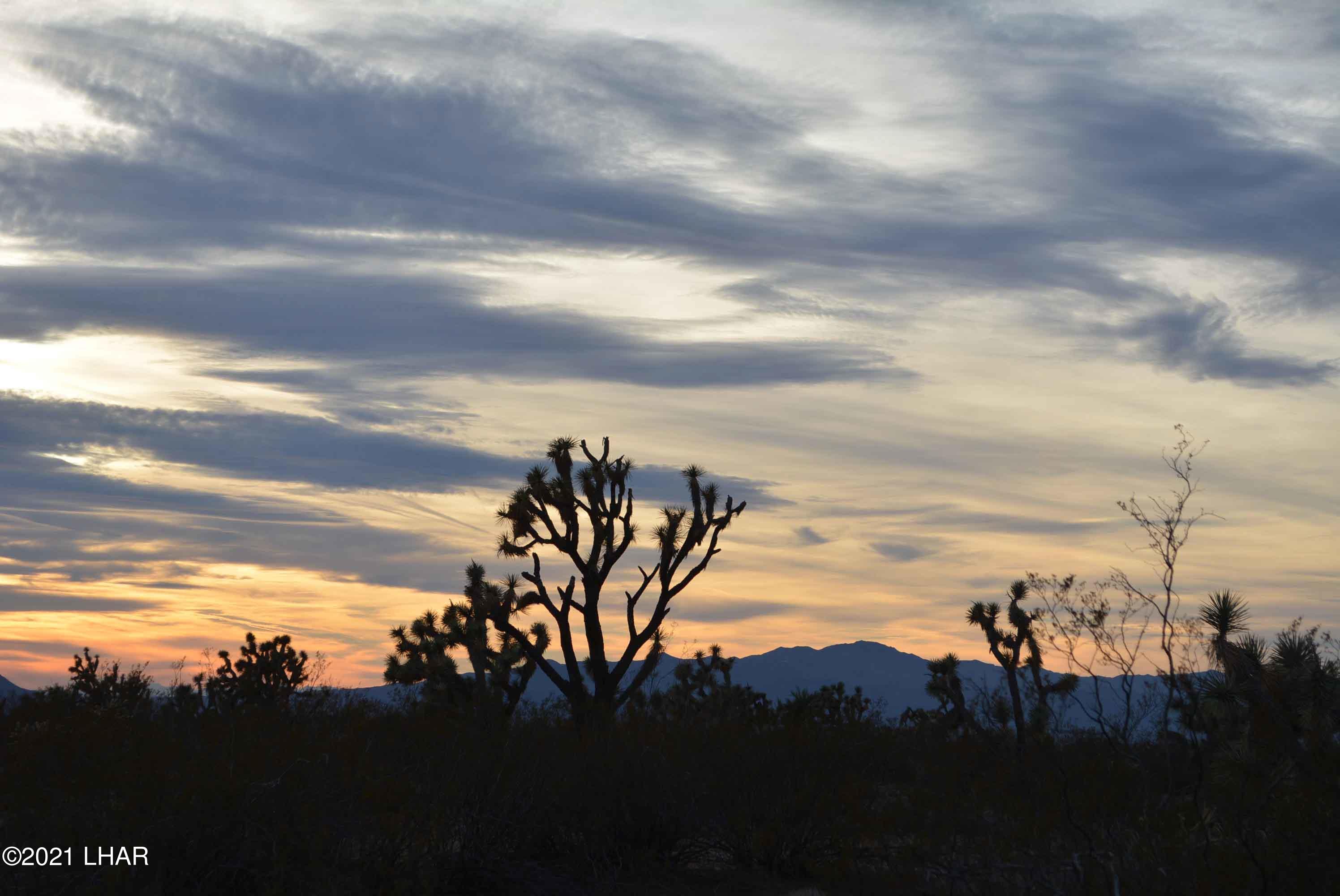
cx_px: 670
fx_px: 3073
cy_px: 448
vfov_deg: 16.6
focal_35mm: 82
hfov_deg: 24.6
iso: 125
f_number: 8
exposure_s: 1/250
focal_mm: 55
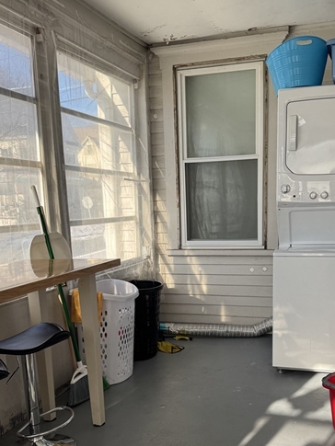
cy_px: 285
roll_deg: +0.4
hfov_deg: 37.6
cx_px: 199
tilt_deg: -8.8
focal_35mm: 38
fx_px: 490
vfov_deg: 48.4
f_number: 1.78
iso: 80
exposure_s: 1/567
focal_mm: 6.76
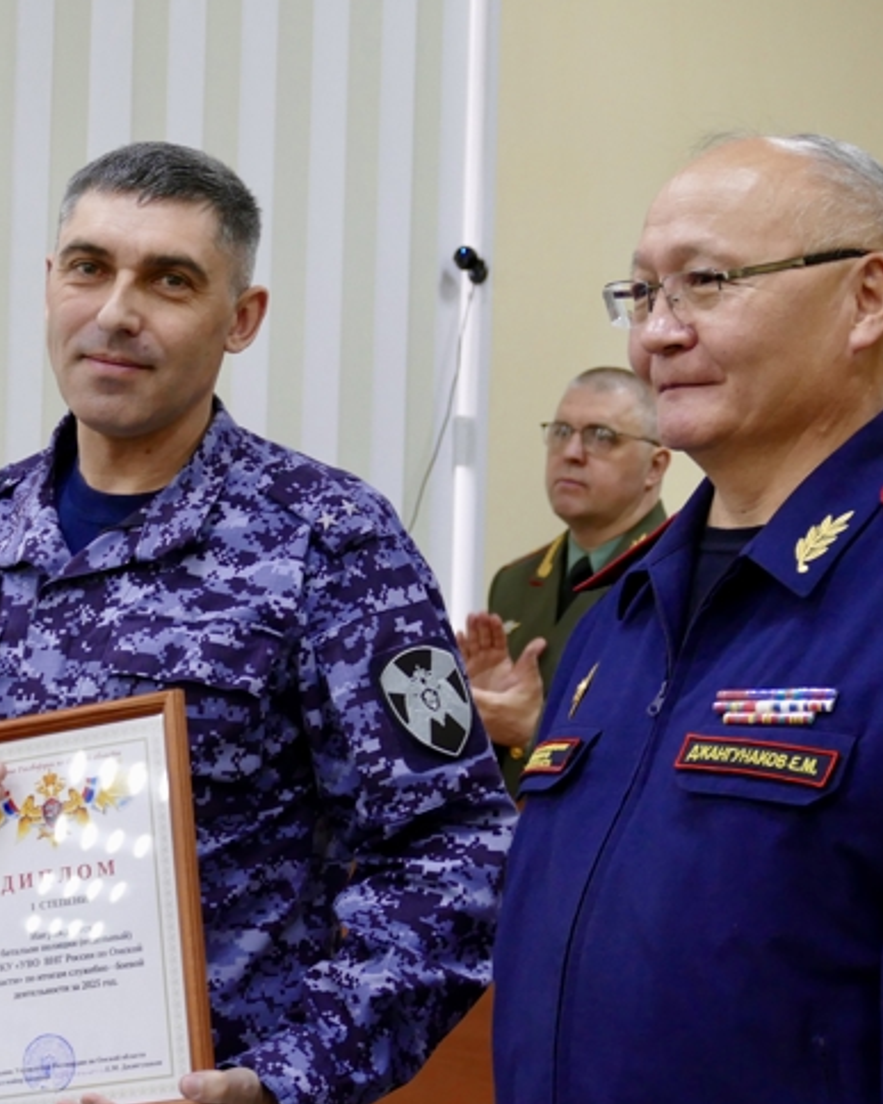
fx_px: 3137
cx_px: 491
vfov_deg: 20.0
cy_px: 550
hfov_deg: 16.0
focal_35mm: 96
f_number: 3.6
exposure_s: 1/80
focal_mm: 24
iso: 640
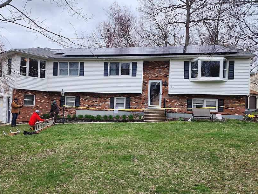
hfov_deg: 61.3
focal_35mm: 29
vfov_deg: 48.2
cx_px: 108
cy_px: 104
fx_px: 216
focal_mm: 6.4
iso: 12
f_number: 1.8
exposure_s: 1/827
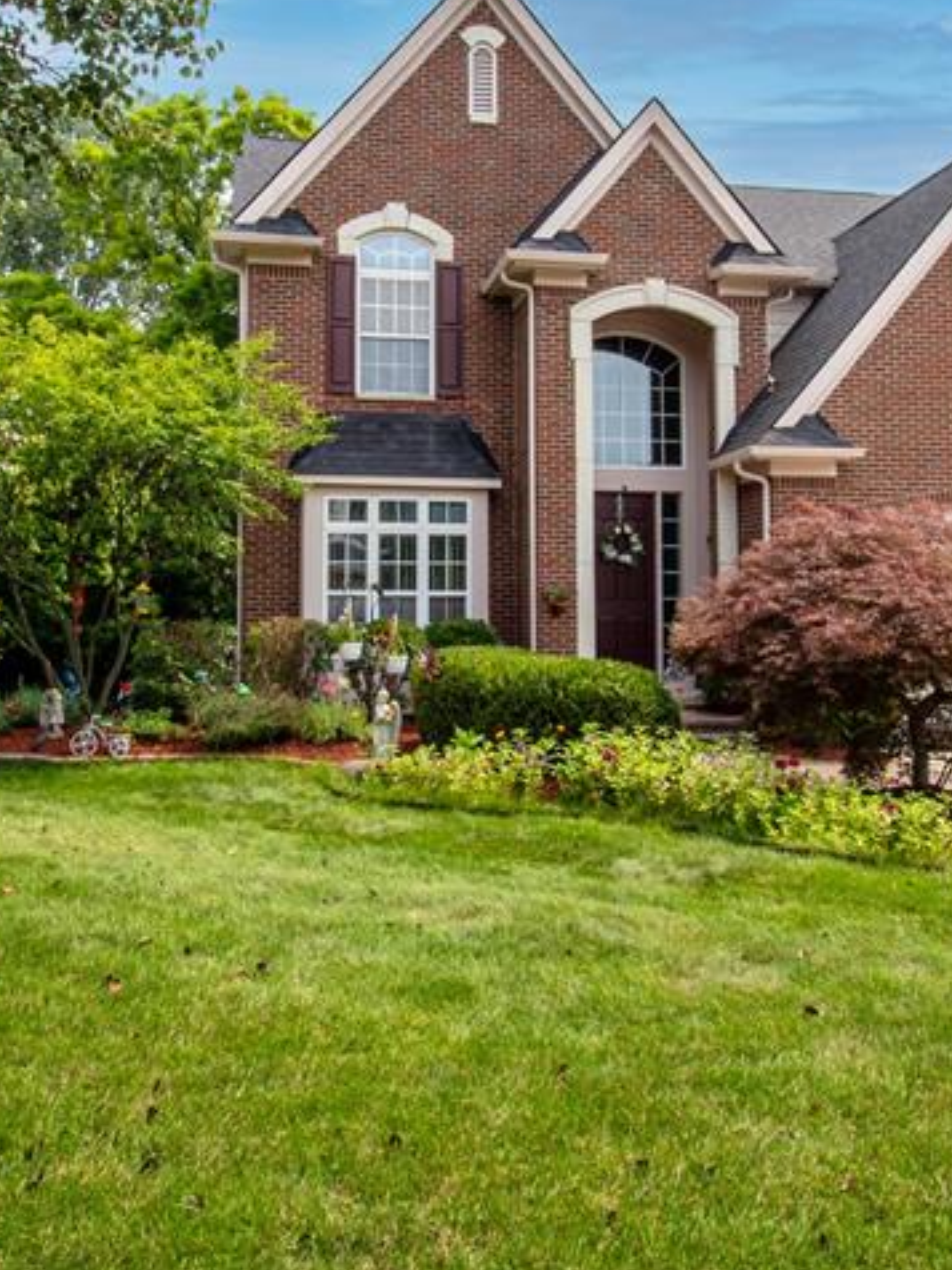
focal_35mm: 31
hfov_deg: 45.4
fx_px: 1137
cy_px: 526
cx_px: 472
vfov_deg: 58.0
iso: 250
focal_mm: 10
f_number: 16
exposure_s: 1/100
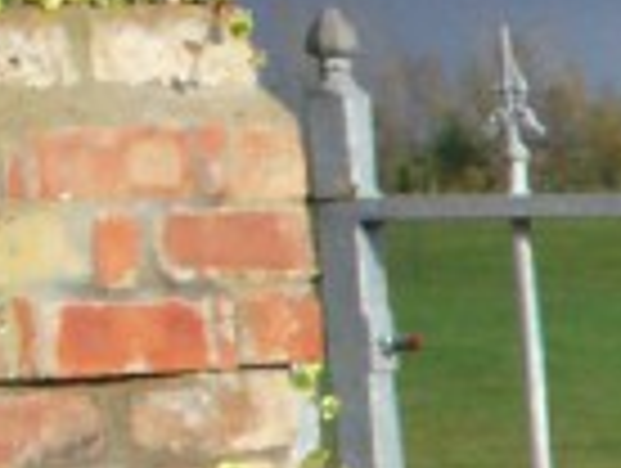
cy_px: 1053
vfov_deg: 5.4
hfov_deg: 6.4
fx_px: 4798
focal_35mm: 267
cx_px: 2241
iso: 100
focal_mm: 6
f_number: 4.5
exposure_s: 1/327
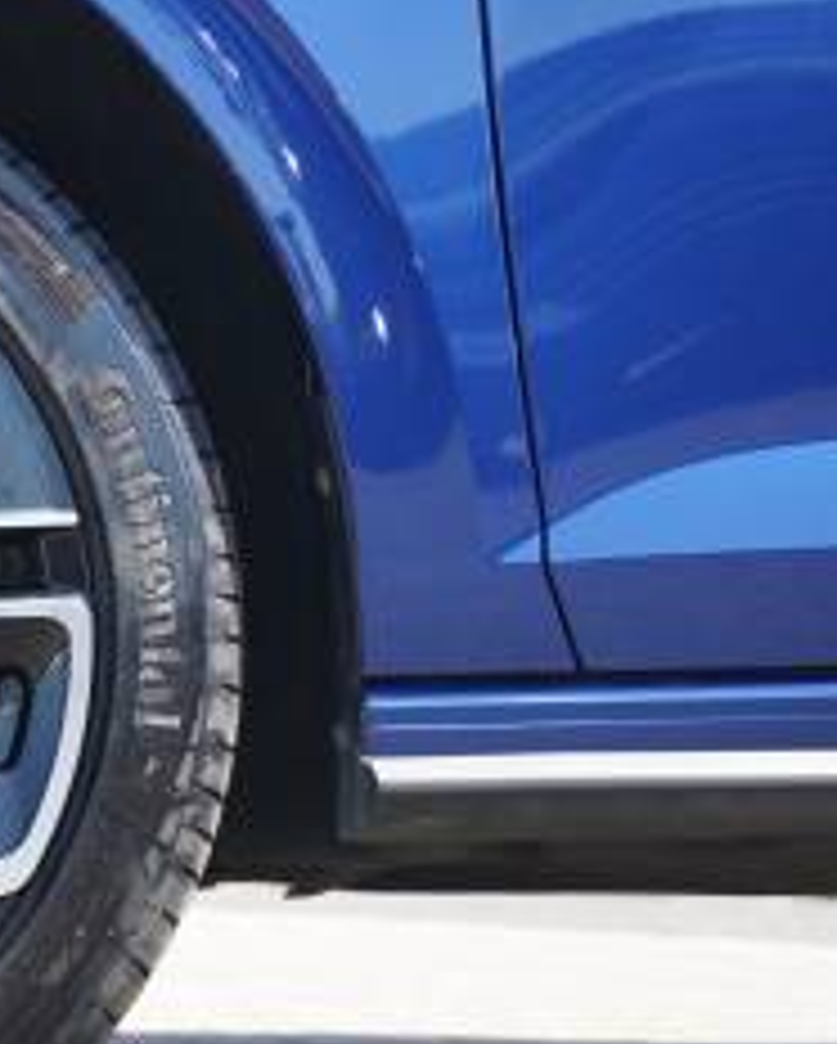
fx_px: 3835
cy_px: 634
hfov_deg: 12.0
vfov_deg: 15.5
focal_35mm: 124
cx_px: -360
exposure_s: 1/160
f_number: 5
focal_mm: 32
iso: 200
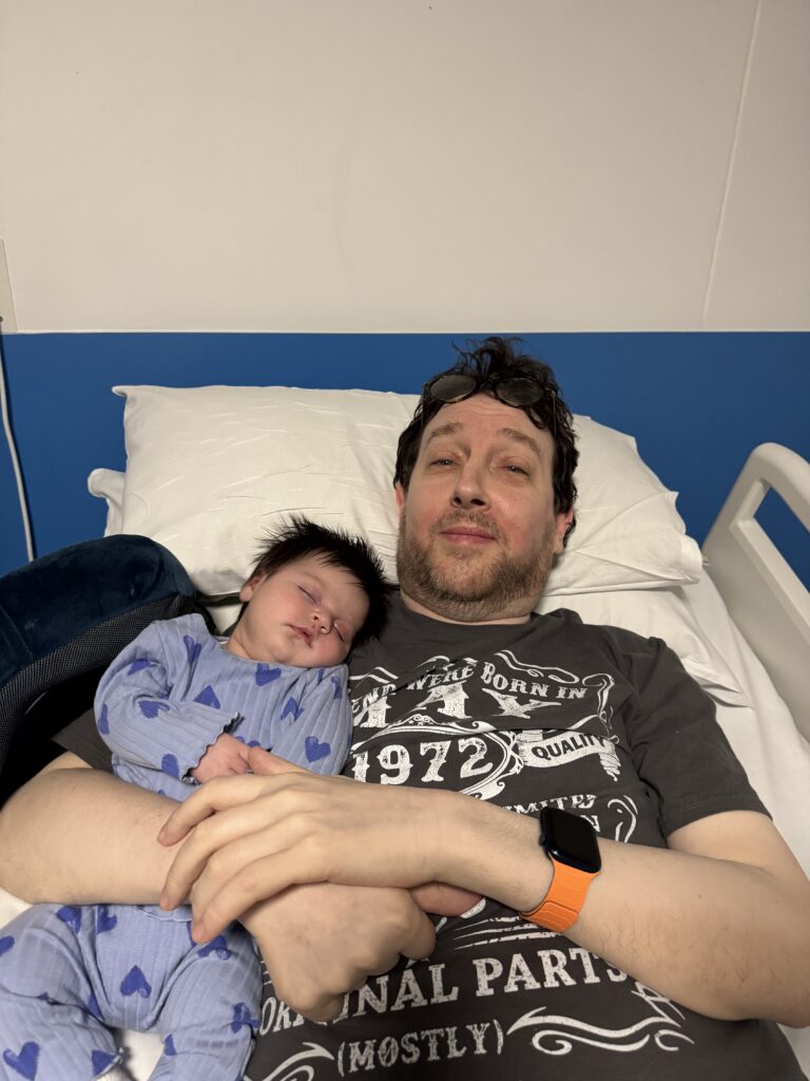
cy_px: 540
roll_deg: -1.9
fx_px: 749
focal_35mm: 24
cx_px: 405
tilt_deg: -22.4
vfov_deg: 71.6
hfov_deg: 56.8
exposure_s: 1/54
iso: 640
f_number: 1.78
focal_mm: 6.76
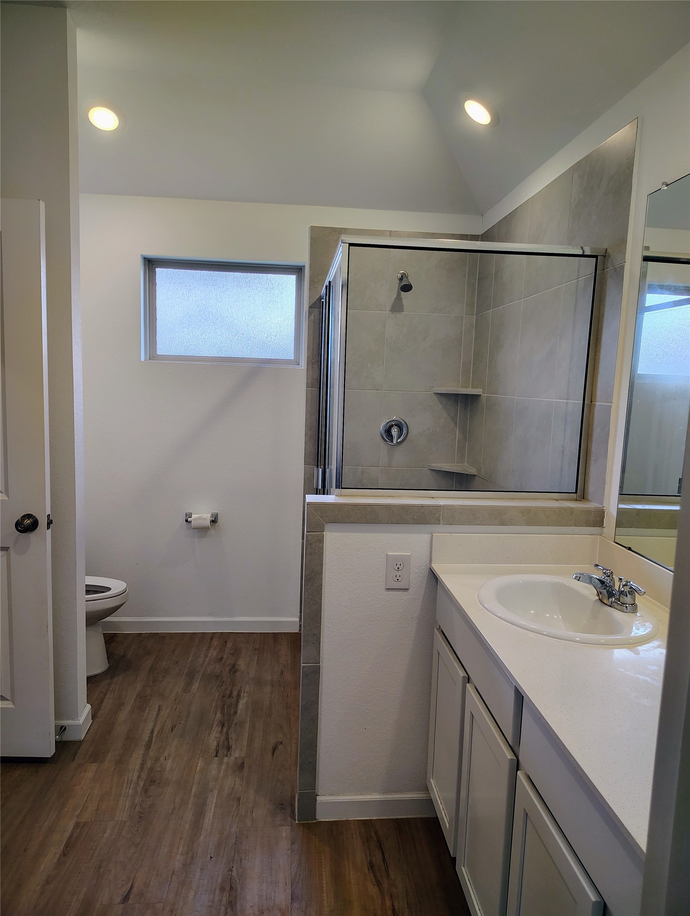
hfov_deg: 57.0
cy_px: 458
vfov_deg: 71.5
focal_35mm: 24
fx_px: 636
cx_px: 345
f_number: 1.8
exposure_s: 1/120
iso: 556
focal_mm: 5.56
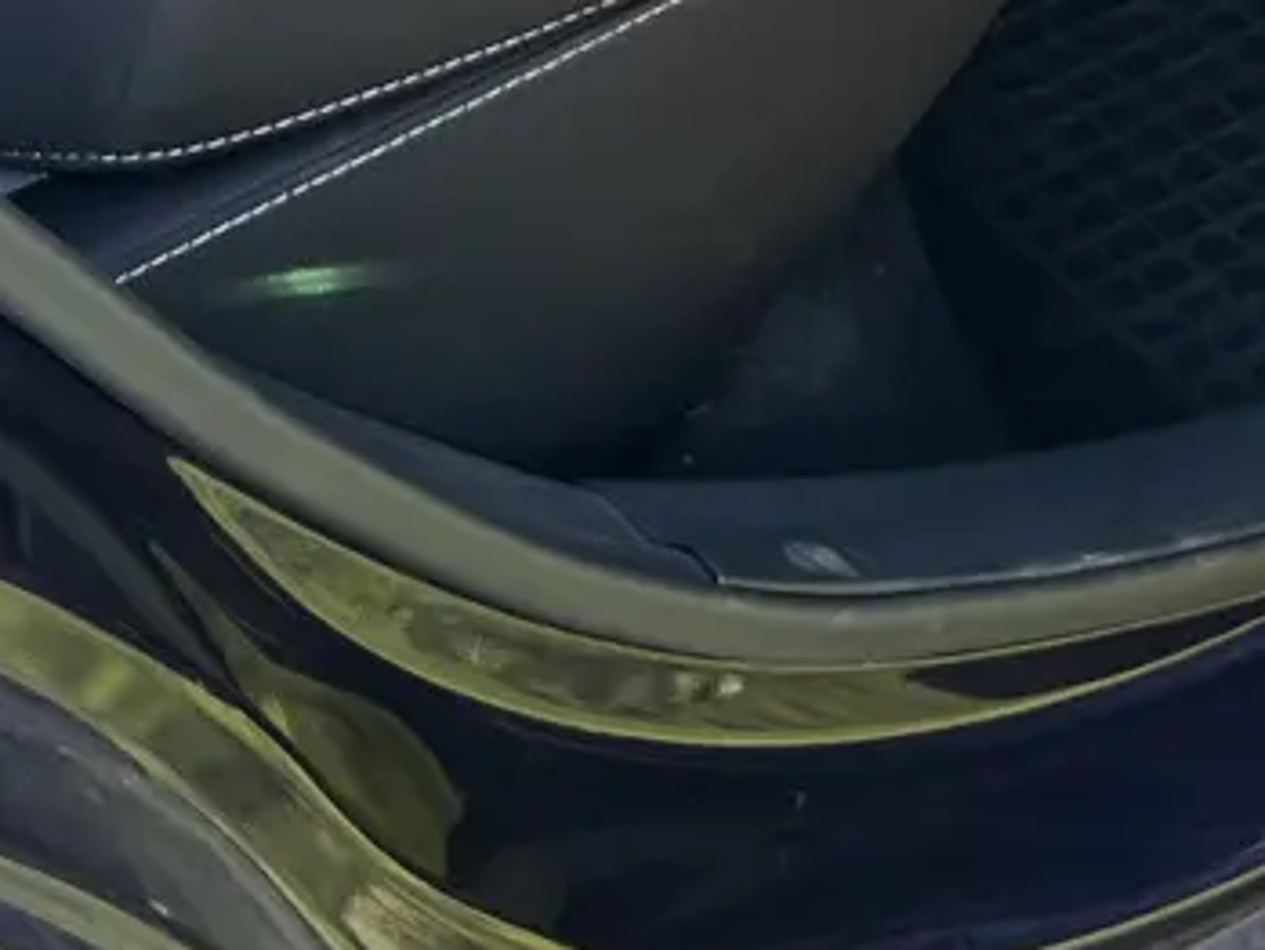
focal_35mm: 143
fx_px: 5228
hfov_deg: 13.4
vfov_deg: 9.8
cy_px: -787
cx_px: 1559
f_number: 1.5
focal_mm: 5.7
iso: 50
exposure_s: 1/121
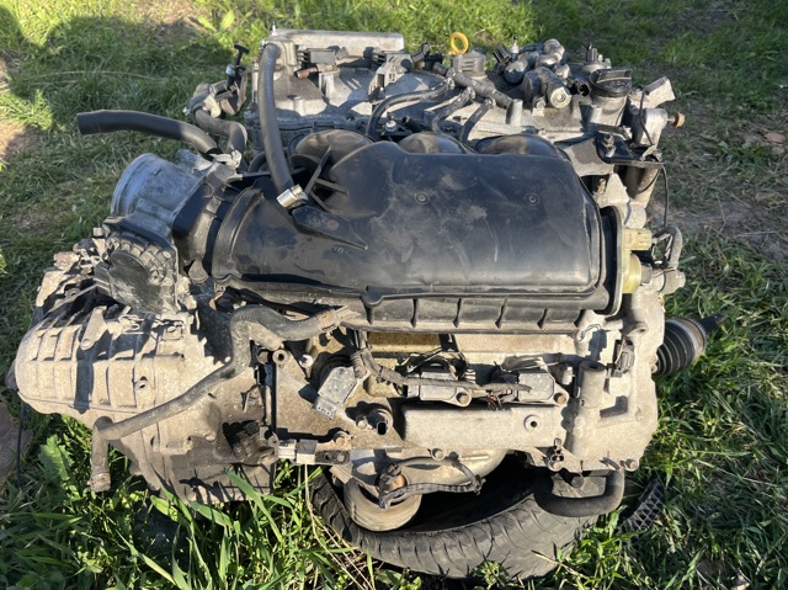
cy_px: 295
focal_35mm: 26
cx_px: 394
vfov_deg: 53.0
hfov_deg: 67.3
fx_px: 591
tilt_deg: -46.2
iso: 50
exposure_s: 1/688
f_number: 1.6
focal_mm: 5.1
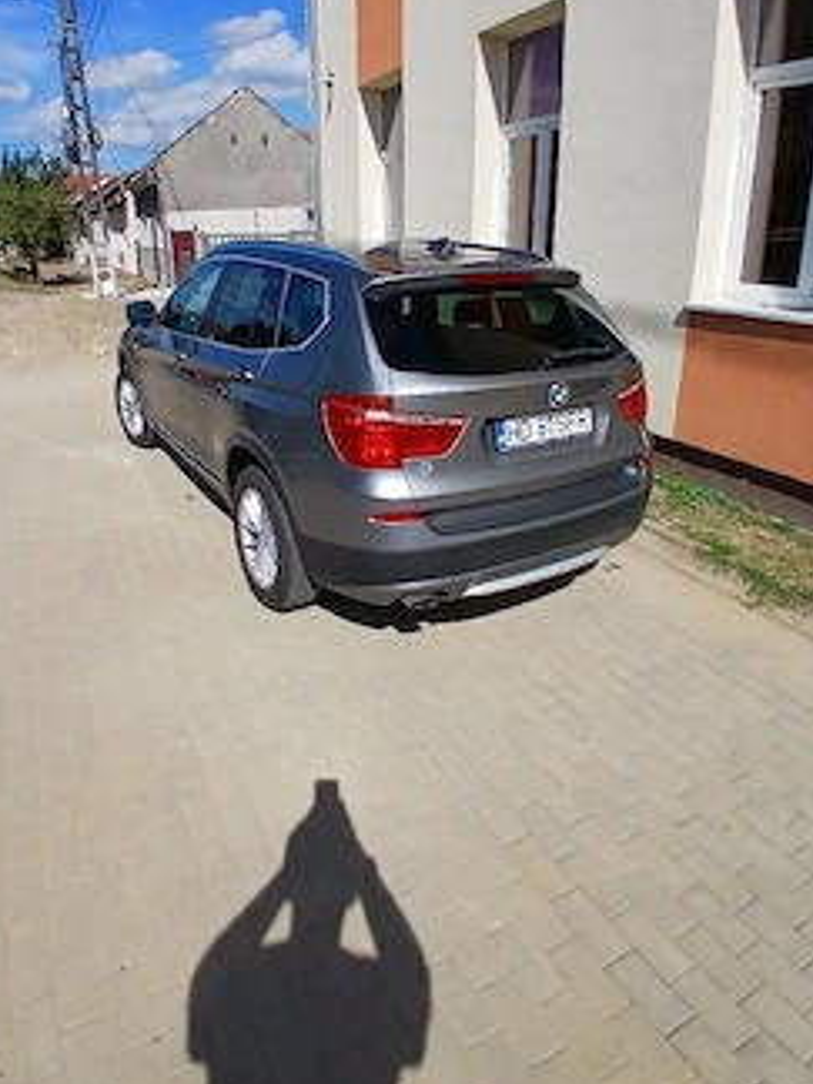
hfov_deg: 63.2
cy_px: 435
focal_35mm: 21
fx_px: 658
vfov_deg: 78.1
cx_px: 355
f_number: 2.2
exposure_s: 1/2500
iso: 50
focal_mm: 1.4
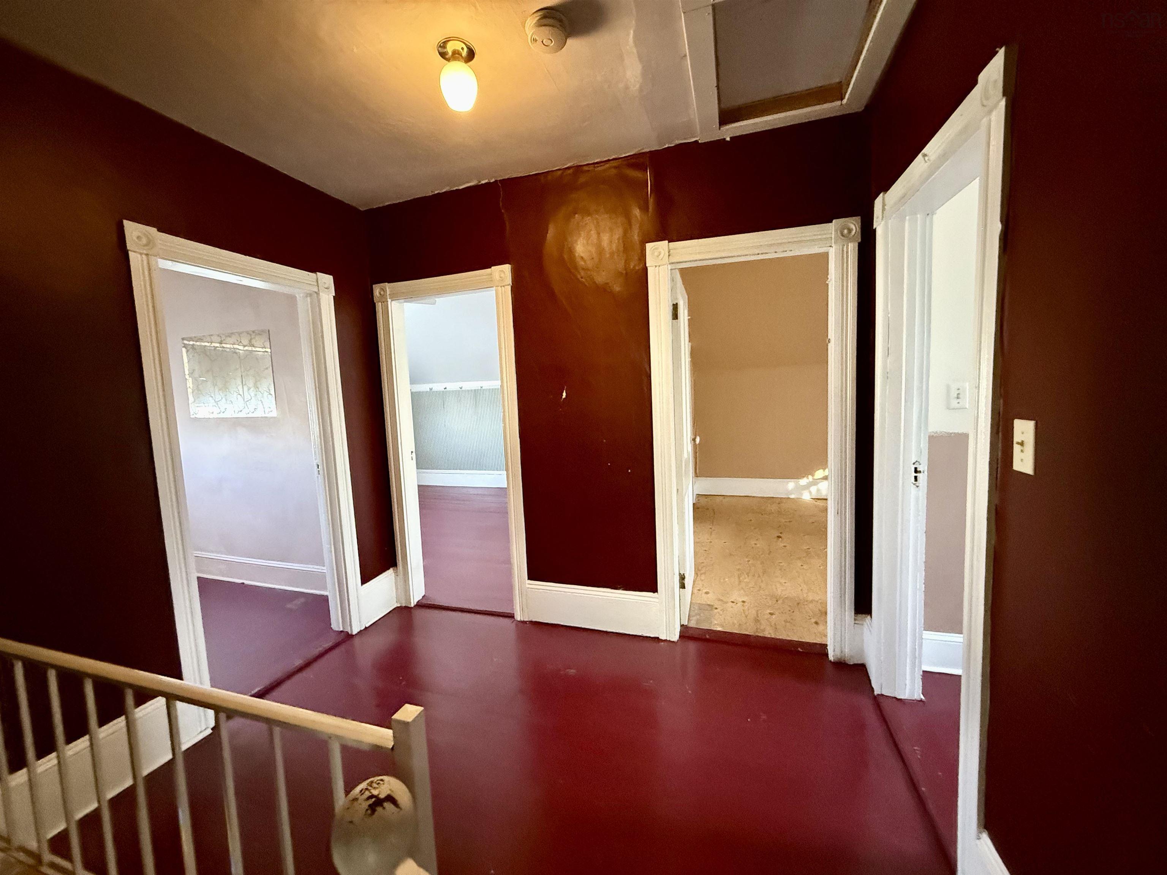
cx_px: 584
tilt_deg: -5.3
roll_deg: +2.6
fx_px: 472
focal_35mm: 14
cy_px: 438
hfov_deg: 102.1
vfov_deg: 85.7
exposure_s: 1/60
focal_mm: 2.22
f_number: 2.2
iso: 1000
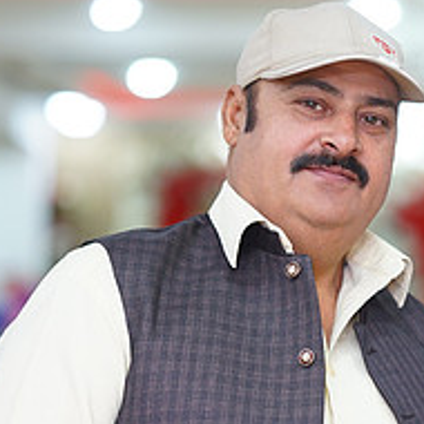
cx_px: 491
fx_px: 3063
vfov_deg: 7.9
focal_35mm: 221
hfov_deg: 7.9
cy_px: 338
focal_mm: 85
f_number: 2
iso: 400
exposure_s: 1/160
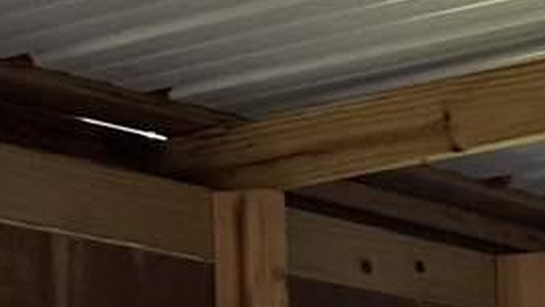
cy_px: 864
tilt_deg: -4.1
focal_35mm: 198
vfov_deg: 5.8
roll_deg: +0.2
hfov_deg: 10.0
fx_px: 2862
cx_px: 1140
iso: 200
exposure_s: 1/60
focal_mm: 6.76
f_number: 1.78
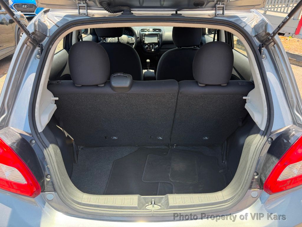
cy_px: 114
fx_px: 209
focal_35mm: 24
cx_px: 151
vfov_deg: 56.8
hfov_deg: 71.6
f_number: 1.78
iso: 100
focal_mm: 6.76
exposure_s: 1/481
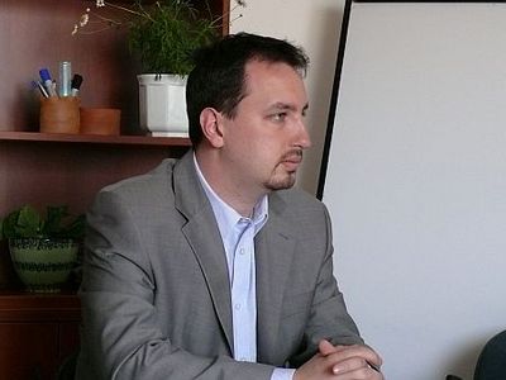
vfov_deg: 15.6
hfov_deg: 20.7
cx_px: 253
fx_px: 1389
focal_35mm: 95
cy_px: 190
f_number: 3.2
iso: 400
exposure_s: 1/80
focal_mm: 13
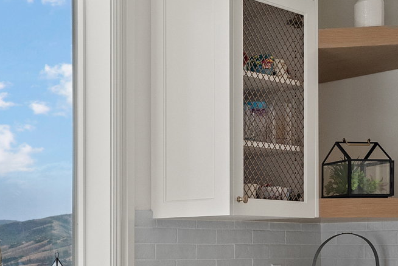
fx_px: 719
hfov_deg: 26.0
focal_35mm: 65
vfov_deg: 20.4
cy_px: 250
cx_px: -133
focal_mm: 17
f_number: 8
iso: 500
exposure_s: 1/30
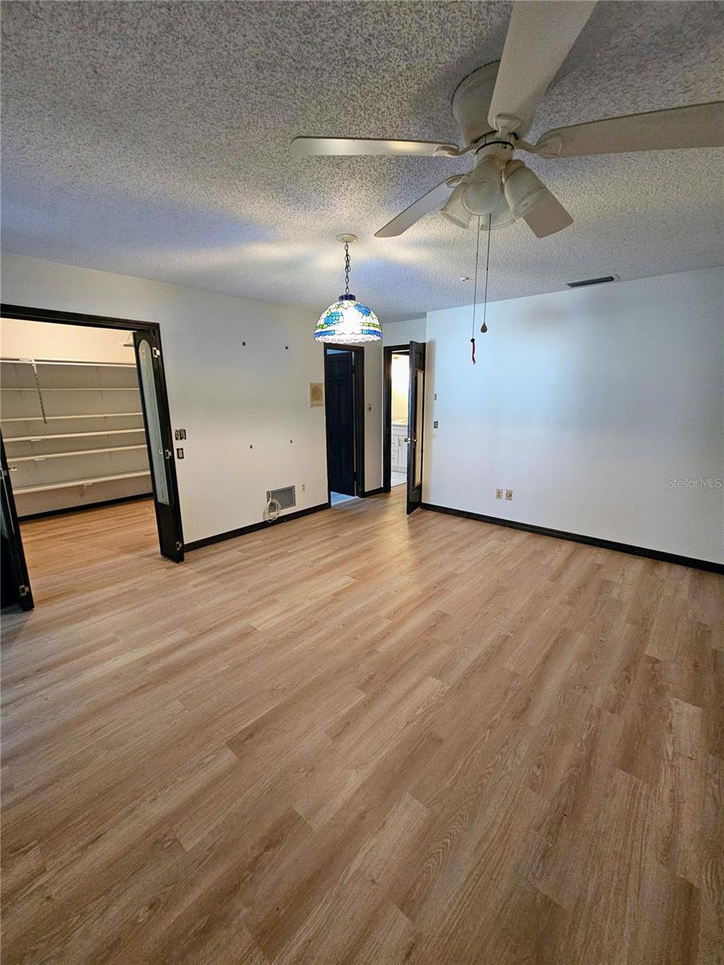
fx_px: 363
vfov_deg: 106.2
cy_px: 482
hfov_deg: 89.9
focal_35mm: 13
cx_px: 362
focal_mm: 2.2
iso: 400
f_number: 2.2
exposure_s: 1/30
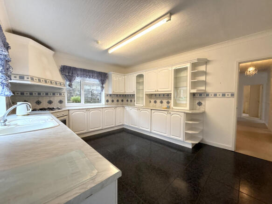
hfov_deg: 102.1
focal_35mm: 14
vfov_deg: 85.7
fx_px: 110
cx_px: 136
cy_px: 102
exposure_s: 1/100
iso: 200
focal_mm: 2.22
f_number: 2.2
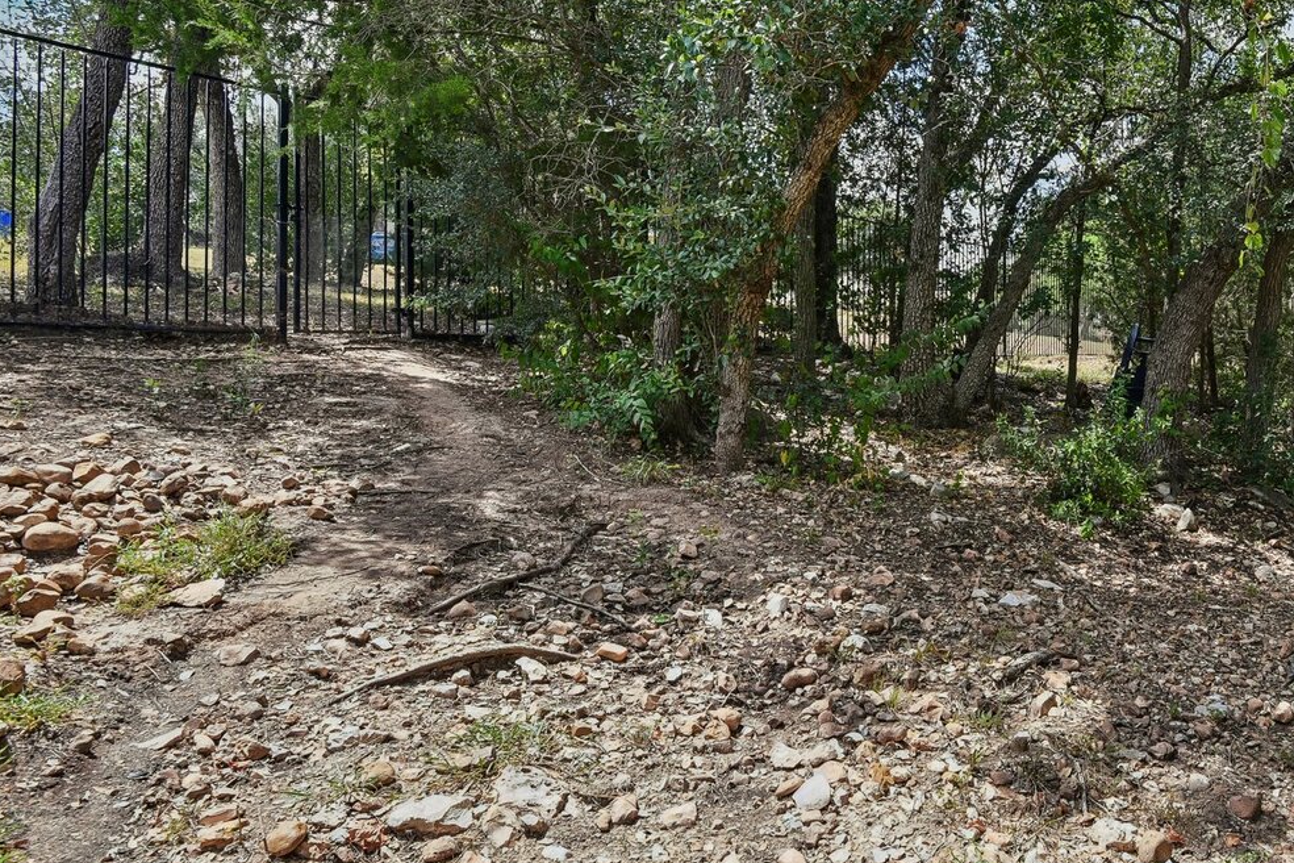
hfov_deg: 60.2
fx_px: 1006
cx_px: 1035
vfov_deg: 46.4
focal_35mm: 28
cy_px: 393
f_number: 8
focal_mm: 17
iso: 400
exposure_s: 1/160
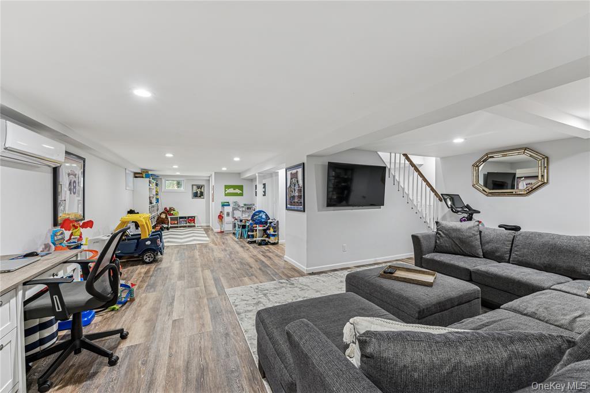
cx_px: 295
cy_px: 196
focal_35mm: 14
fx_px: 229
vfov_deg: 81.2
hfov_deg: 104.3
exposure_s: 1/8
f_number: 8
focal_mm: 14
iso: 200
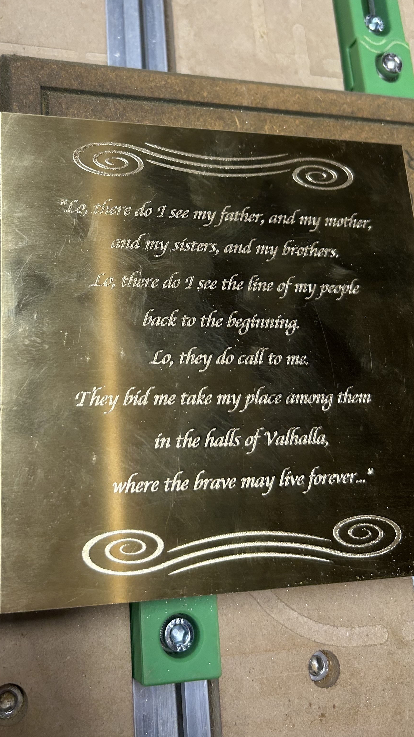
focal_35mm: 37
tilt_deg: -66.9
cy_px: 279
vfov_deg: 53.5
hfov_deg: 31.7
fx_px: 722
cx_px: 133
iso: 100
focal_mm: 5.7
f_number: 1.5
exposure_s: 1/120
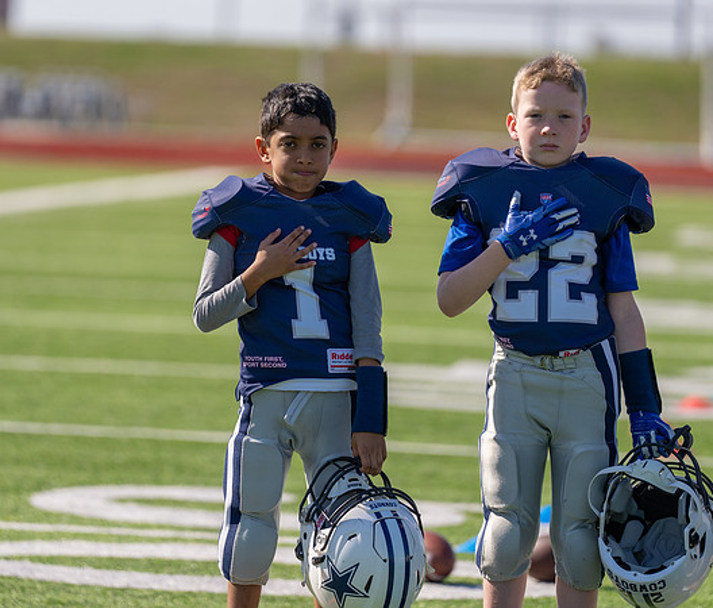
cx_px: 309
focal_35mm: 281
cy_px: 243
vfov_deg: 5.7
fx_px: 6088
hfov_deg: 6.7
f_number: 2.8
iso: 100
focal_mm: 200
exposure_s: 1/1600
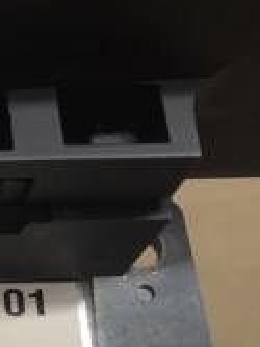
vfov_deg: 16.9
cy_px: 422
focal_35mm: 111
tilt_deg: -39.2
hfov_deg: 10.9
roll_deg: -1.3
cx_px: -399
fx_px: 1113
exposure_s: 1/50
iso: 40
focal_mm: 4.15
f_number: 2.2
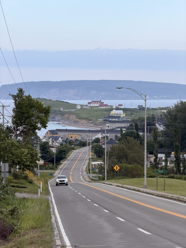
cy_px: 124
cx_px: 93
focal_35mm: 100
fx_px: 716
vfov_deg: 19.6
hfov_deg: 14.8
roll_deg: -0.2
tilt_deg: -2.0
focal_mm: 16.89
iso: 50
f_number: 2.8
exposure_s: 1/257
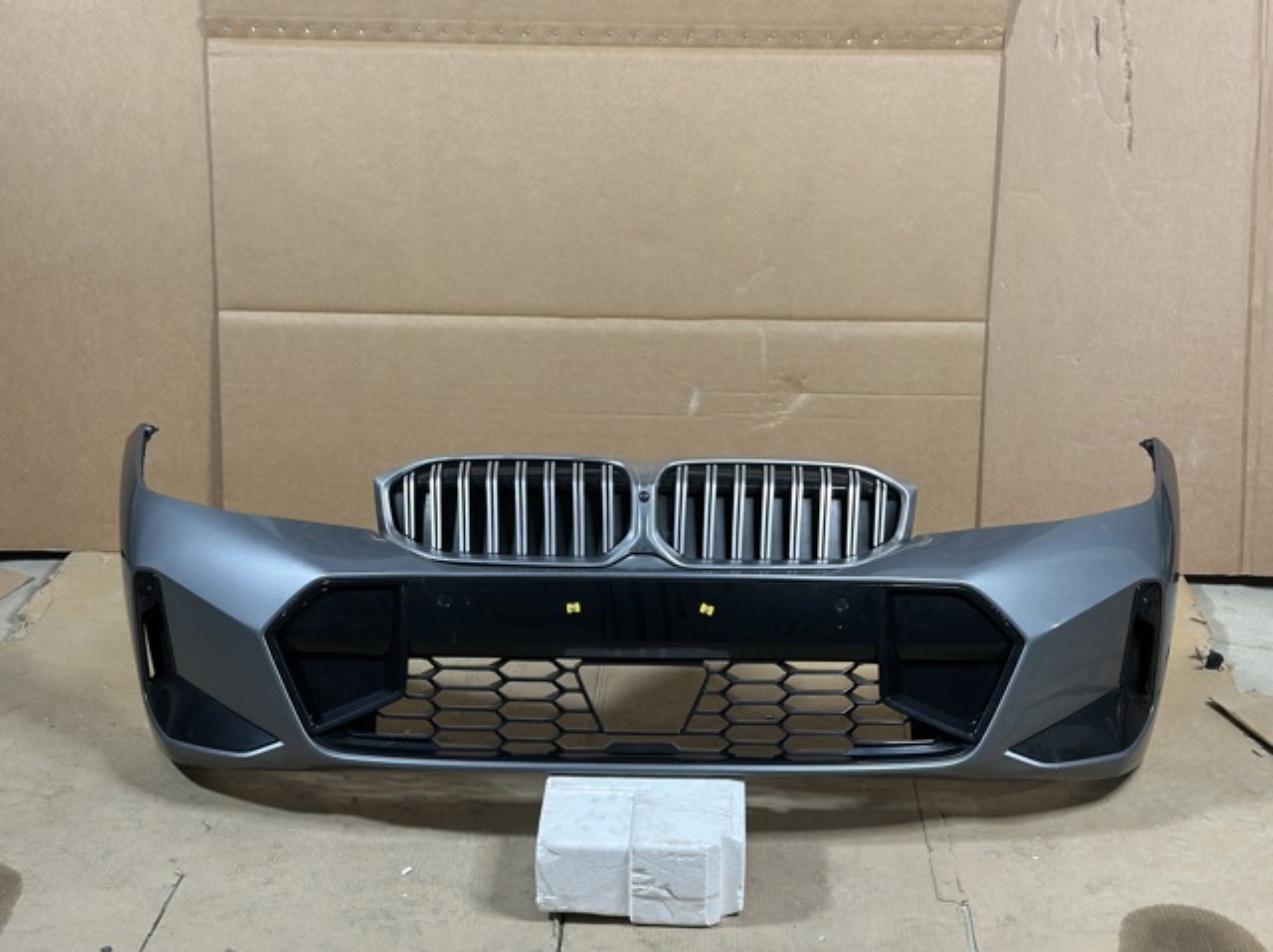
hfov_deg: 39.7
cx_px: 636
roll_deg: -0.1
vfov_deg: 30.2
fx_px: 1764
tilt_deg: -19.4
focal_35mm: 48
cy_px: 476
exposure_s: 1/50
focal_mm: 6.86
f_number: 1.78
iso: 250
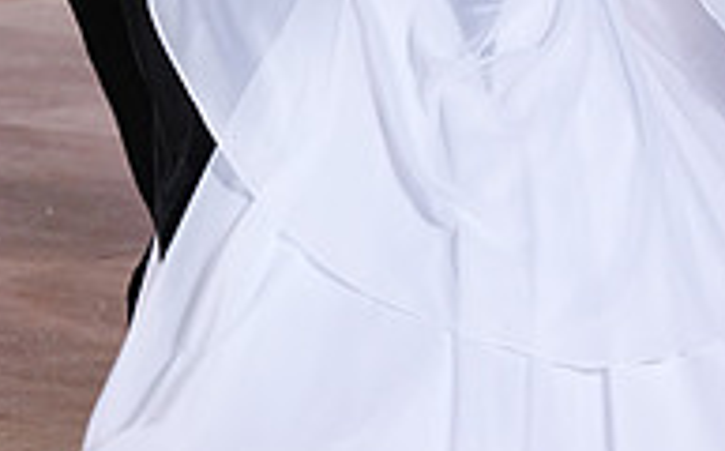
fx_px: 5939
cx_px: 366
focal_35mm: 301
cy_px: -237
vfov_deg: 4.3
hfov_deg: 7.0
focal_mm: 98
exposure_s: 1/250
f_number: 4
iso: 1600
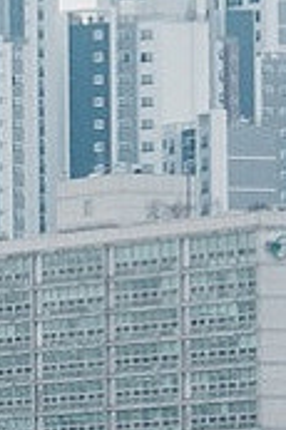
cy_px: 702
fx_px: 5810
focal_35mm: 487
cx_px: -739
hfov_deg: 2.8
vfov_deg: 4.2
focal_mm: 35
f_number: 5.6
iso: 100
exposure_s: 1/125
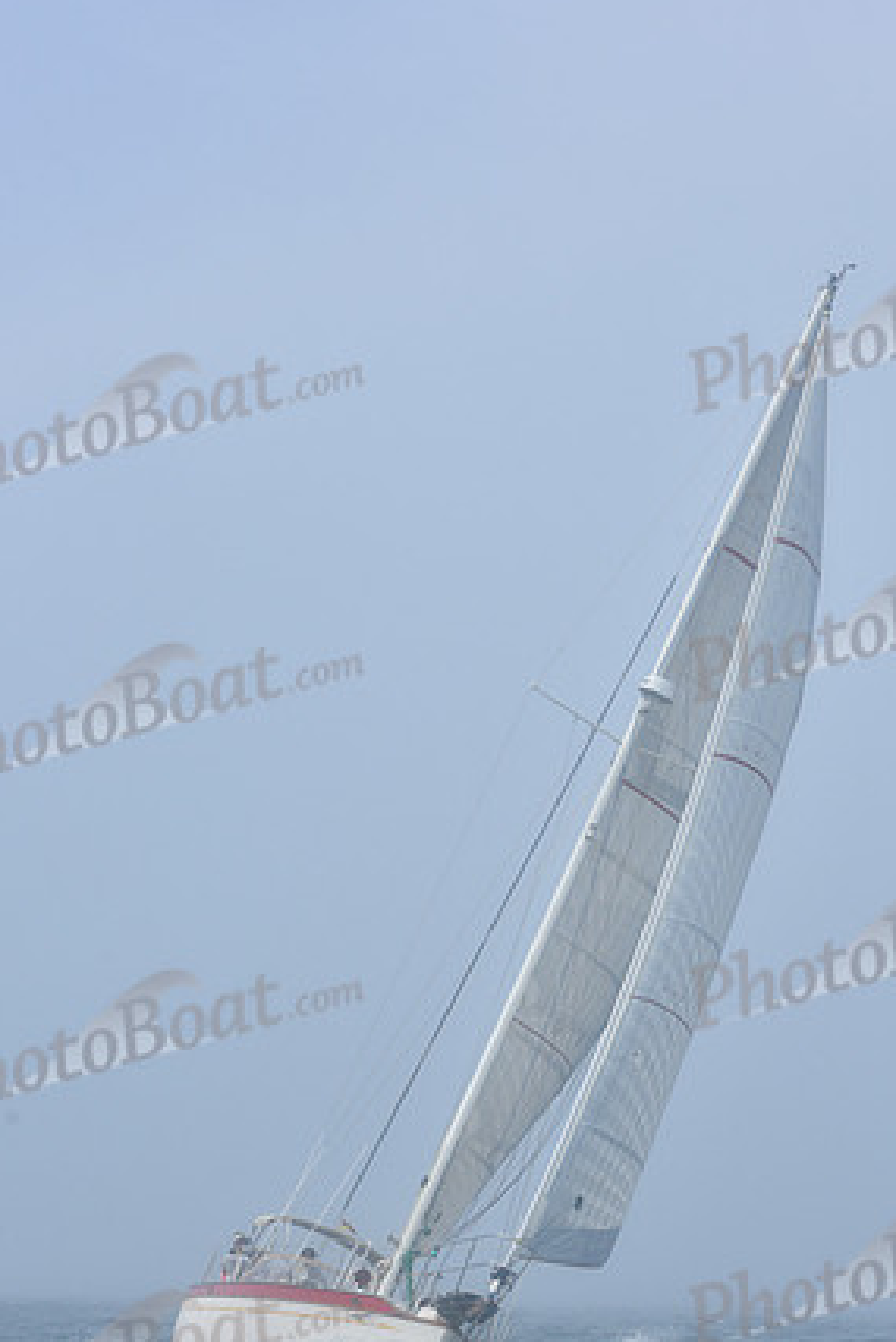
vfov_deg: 21.4
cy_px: 830
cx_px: 527
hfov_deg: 14.4
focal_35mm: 95
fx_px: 3544
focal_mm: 70
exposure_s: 1/800
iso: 320
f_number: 9
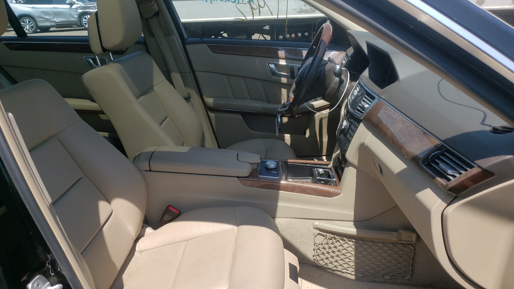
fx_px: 395
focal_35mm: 29
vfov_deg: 39.7
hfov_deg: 66.1
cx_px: 257
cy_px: 192
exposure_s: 1/2000
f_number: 1.5
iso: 50
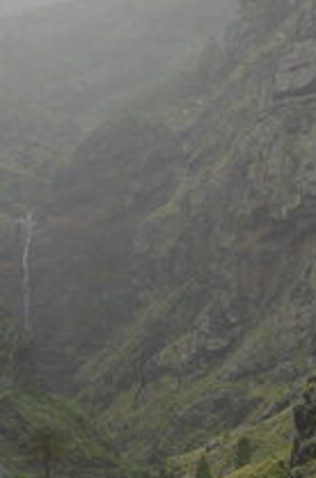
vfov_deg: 8.3
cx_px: 50
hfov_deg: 5.5
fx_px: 3287
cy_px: 274
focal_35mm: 248
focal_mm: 48
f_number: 8
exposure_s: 1/60
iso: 80
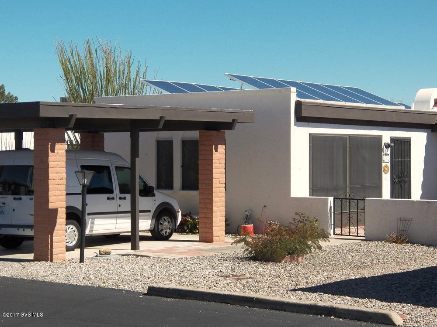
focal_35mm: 85
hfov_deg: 23.0
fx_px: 1073
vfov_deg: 17.4
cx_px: 218
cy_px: 164
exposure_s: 1/1250
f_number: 4
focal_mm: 15.2
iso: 125
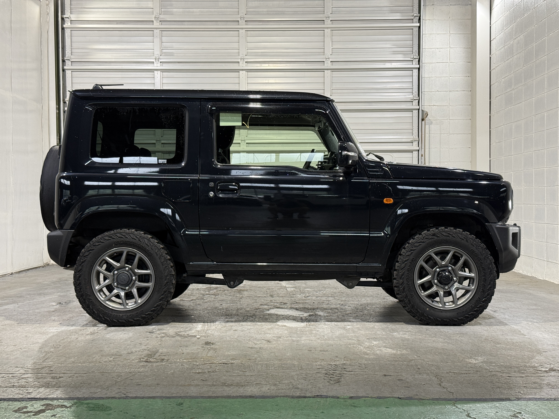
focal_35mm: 48
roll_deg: +0.0
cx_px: 280
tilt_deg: -0.5
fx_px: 775
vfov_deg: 30.3
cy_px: 210
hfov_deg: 39.7
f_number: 1.78
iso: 160
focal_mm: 6.76
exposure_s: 1/60
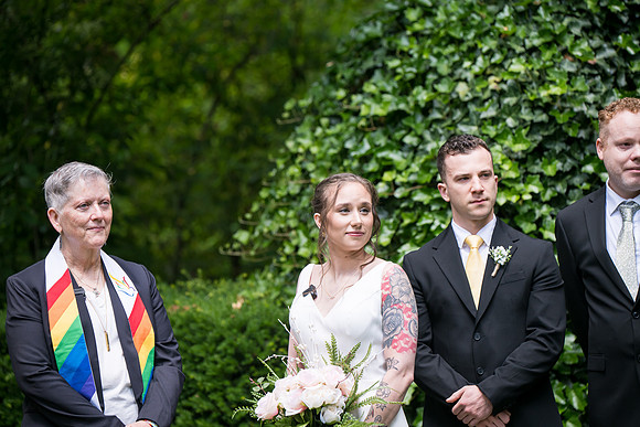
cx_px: 320
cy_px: 214
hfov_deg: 11.7
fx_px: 3112
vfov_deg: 7.9
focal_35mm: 175
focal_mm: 175
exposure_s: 1/400
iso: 250
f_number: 4
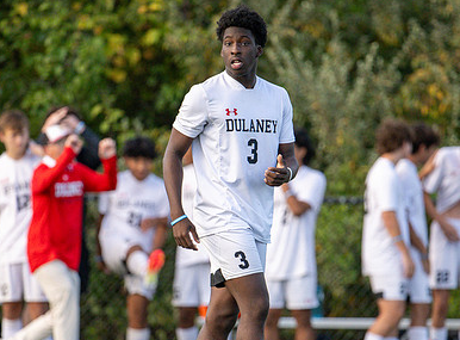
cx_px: 220
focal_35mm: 749
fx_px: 9898
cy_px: 235
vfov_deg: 2.0
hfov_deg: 2.7
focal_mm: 400
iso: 1250
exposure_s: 1/2500
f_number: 4.5
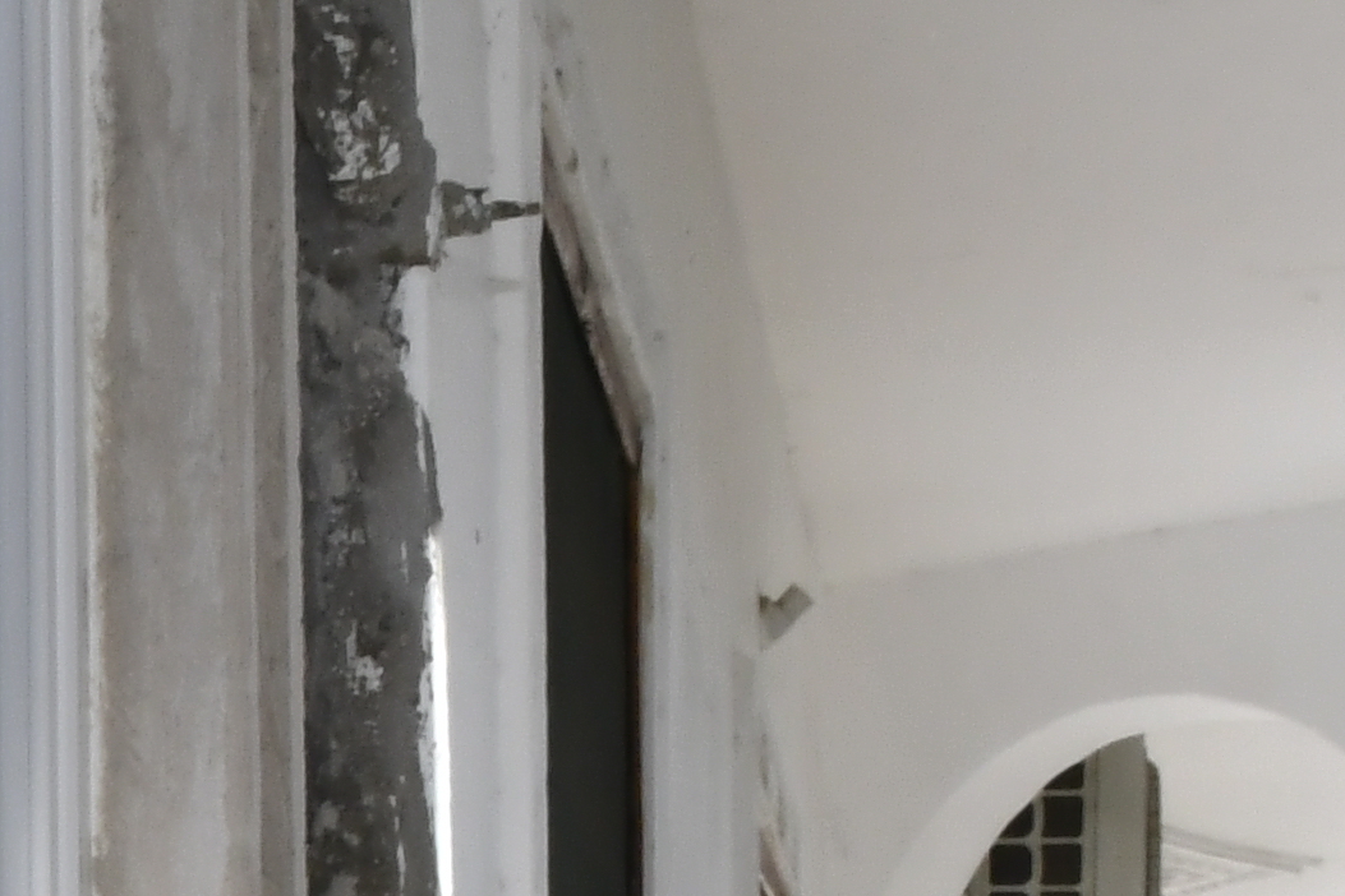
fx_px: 5454
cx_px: -1189
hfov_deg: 12.6
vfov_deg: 9.0
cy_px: 1612
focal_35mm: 146
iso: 500
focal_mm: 18
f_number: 18
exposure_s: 1/250
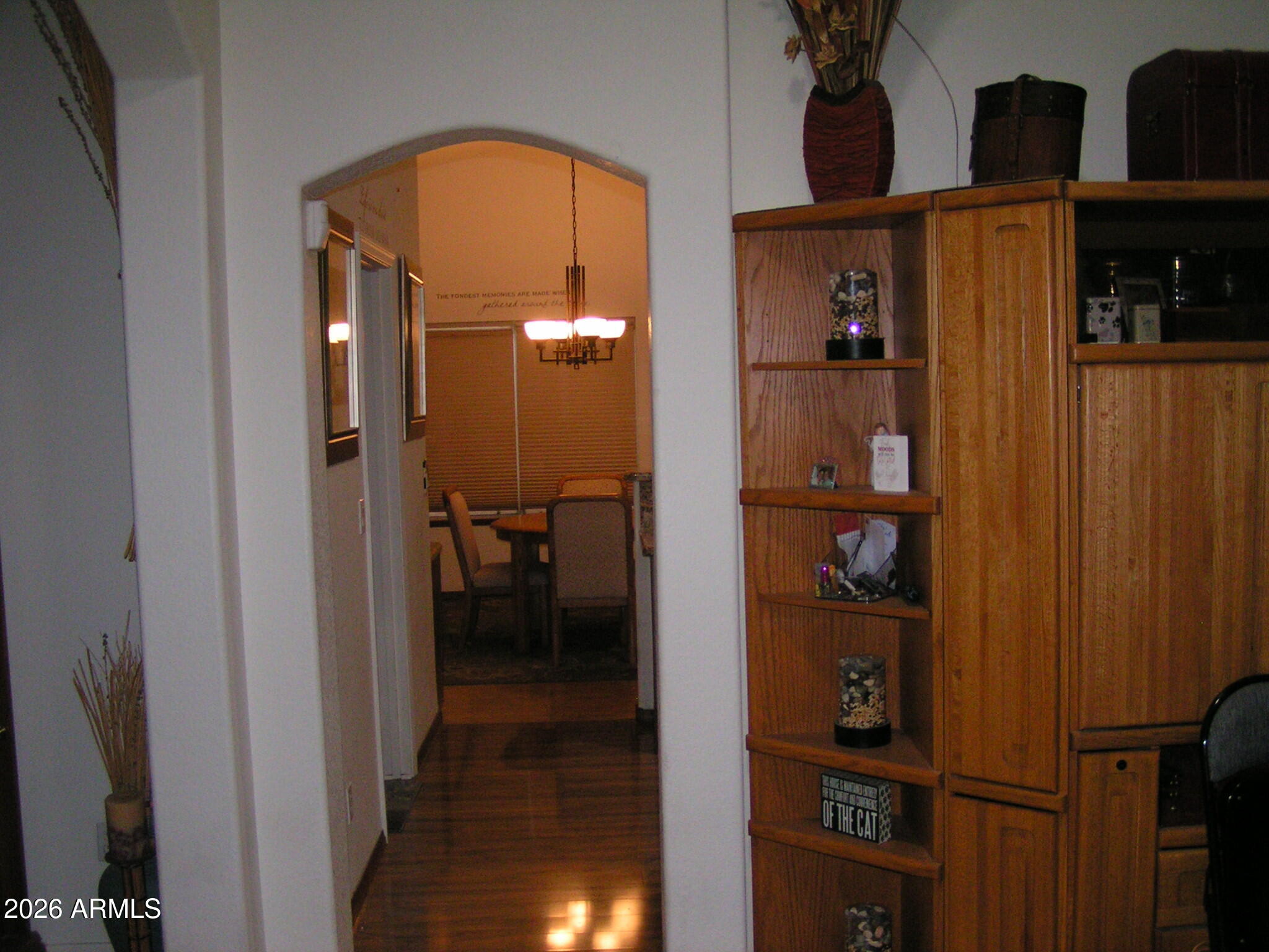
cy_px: 476
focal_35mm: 38
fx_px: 1393
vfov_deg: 37.7
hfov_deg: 49.0
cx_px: 634
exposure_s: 1/40
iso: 200
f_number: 2.8
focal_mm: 5.8
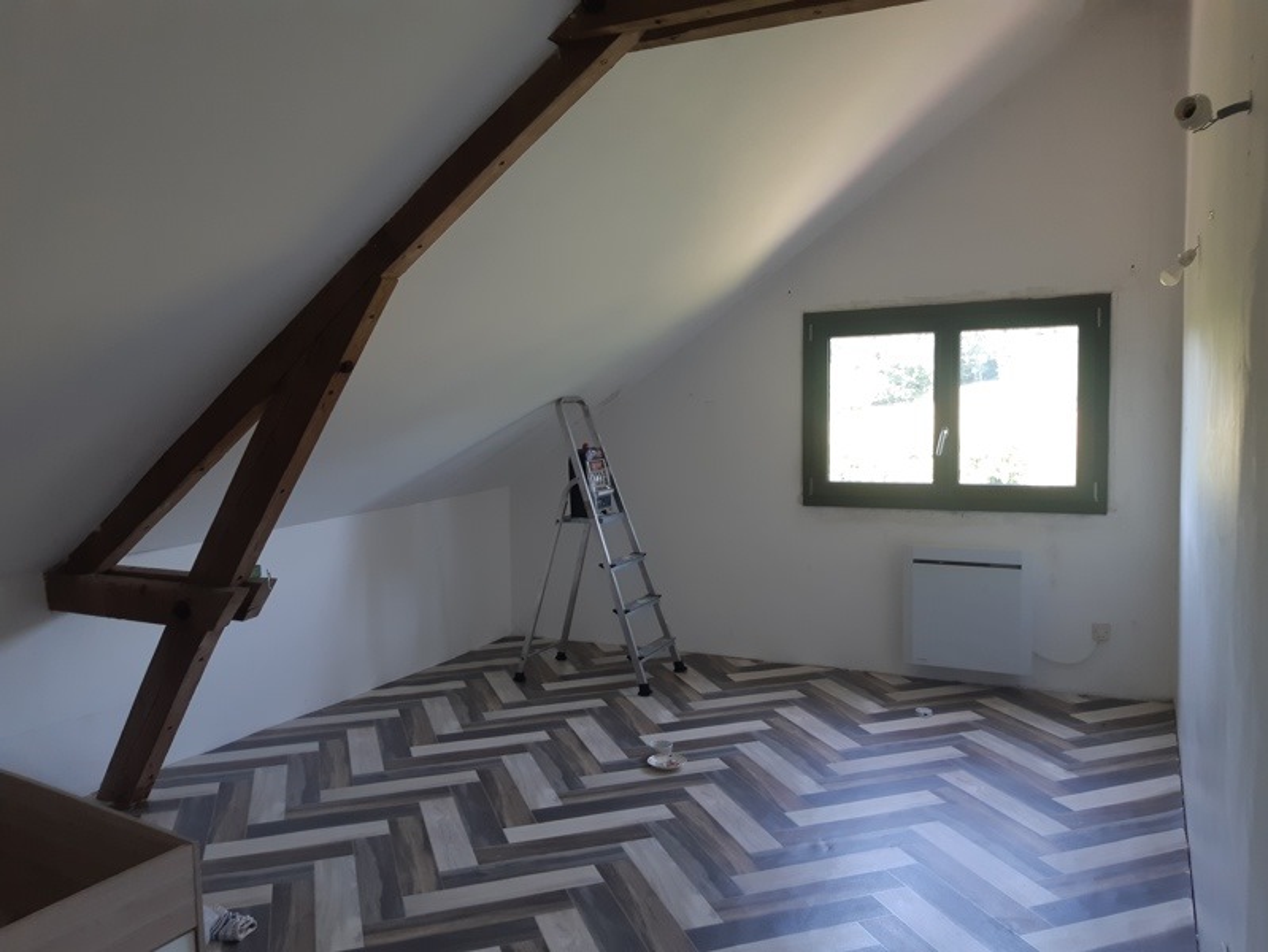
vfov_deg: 53.1
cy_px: 476
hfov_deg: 67.3
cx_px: 634
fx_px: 953
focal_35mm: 26
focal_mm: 3.93
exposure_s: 1/50
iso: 64
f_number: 1.7
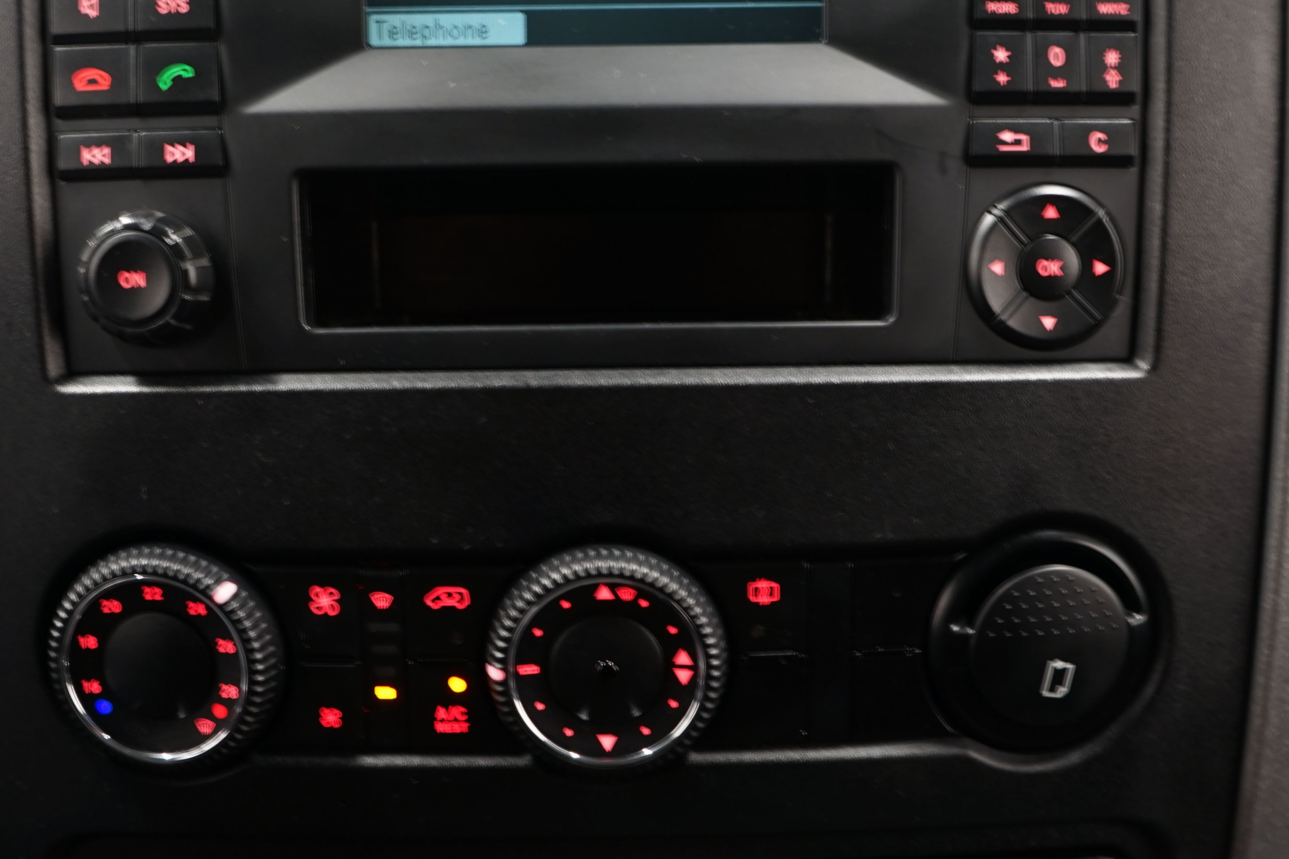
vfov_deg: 27.0
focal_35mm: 50
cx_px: 639
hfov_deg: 39.6
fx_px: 1790
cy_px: 466
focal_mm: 28
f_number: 4.5
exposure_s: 1/3
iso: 400
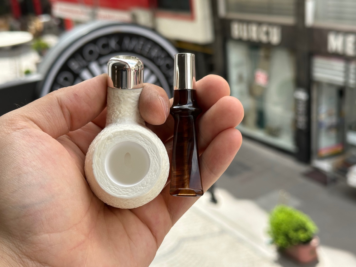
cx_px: 178
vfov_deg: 30.3
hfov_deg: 39.7
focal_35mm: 48
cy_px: 134
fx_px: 494
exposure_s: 1/1305
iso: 64
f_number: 1.78
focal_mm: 6.86
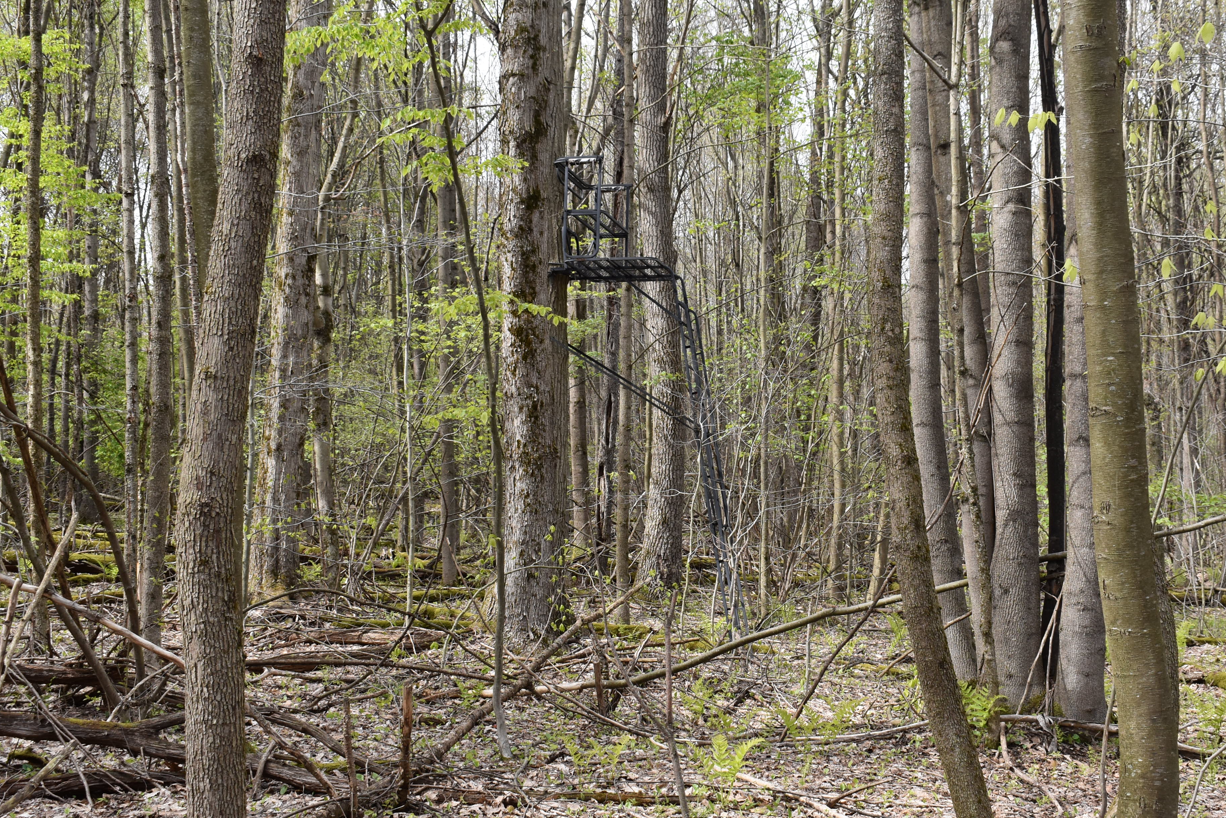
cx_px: 693
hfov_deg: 39.8
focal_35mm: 50
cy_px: 416
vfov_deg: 27.2
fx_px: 1690
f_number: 8
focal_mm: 27
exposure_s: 1/250
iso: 400
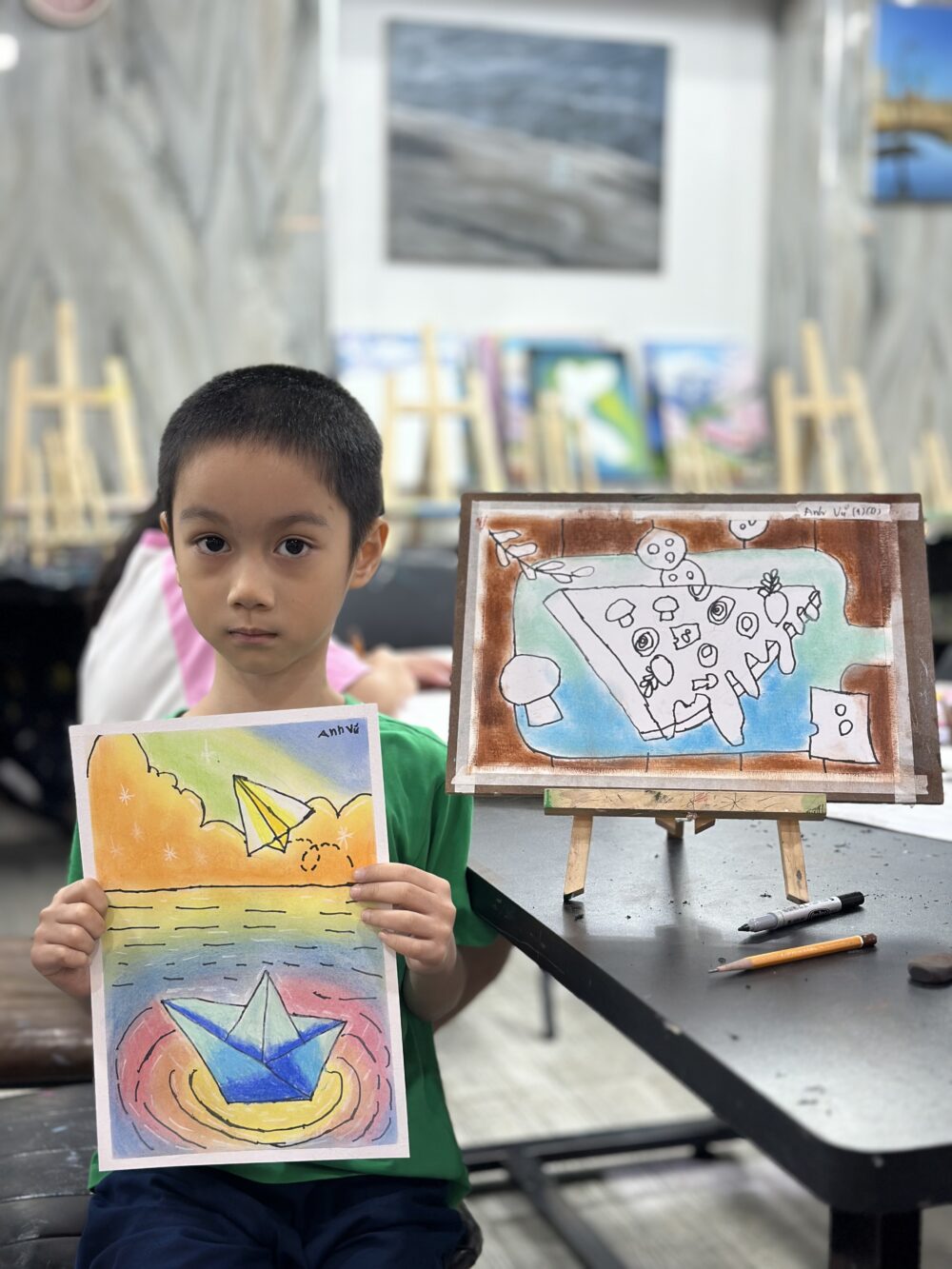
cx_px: 476
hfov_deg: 30.3
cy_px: 634
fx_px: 1760
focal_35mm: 48
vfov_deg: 39.7
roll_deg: -1.4
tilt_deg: -7.5
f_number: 1.78
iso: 64
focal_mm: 6.86
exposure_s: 1/50
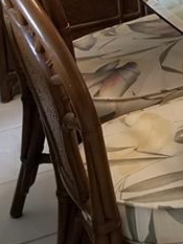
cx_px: 359
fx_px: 944
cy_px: -72
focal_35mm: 134
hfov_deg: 10.3
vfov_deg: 14.1
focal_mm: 4.25
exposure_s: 1/24
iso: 250
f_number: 1.7
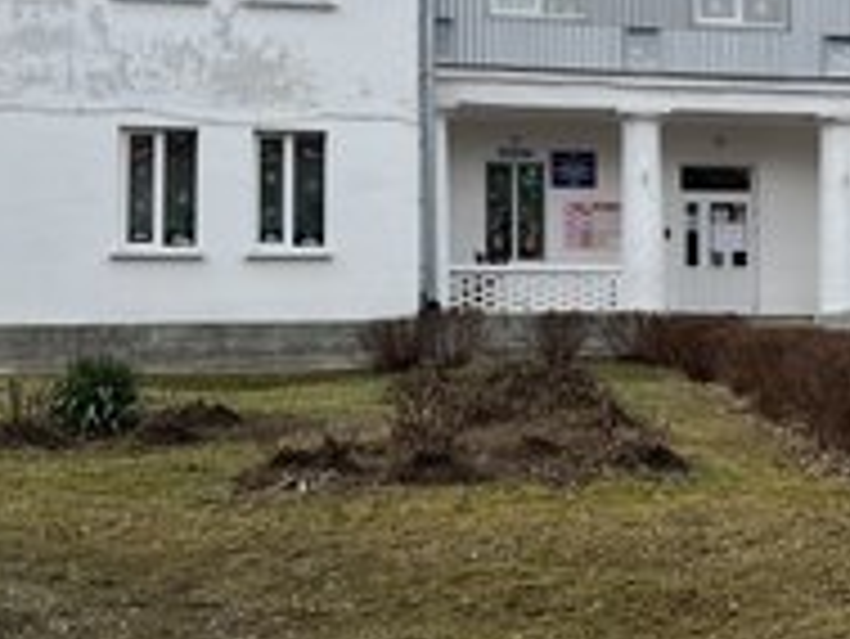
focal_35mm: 55
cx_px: 706
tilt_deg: +3.1
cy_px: 261
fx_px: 1351
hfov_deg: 33.7
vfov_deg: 26.5
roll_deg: +0.4
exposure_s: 1/3165
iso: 50
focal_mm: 5.7
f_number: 1.5
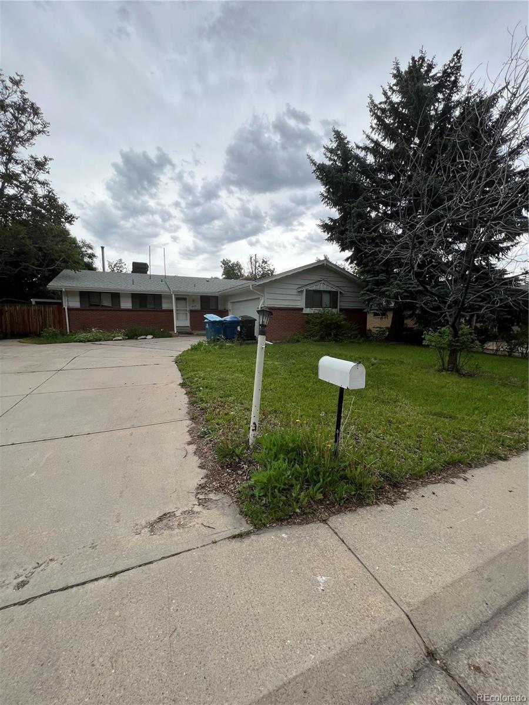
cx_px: 264
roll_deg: +0.6
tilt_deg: -6.5
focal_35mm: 13
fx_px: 265
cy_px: 352
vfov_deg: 106.2
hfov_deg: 89.9
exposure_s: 1/853
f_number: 1.8
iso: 32
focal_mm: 1.57
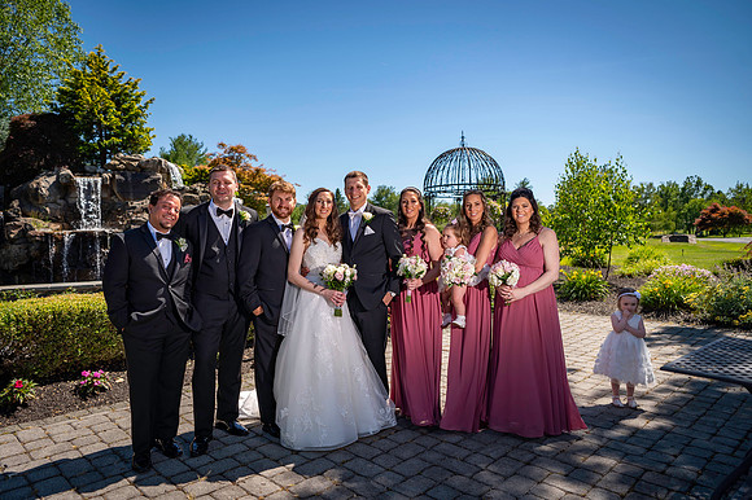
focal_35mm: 24
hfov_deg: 73.8
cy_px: 250
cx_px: 376
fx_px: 501
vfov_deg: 53.1
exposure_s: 1/2500
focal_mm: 24
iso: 100
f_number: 3.2
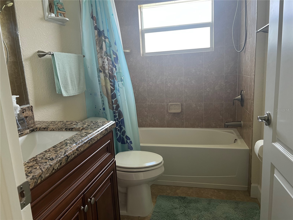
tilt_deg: -10.5
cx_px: 146
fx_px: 220
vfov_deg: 53.1
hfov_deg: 67.3
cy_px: 110
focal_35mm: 26
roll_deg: +3.1
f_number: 1.5
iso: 100
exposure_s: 1/60
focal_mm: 5.7
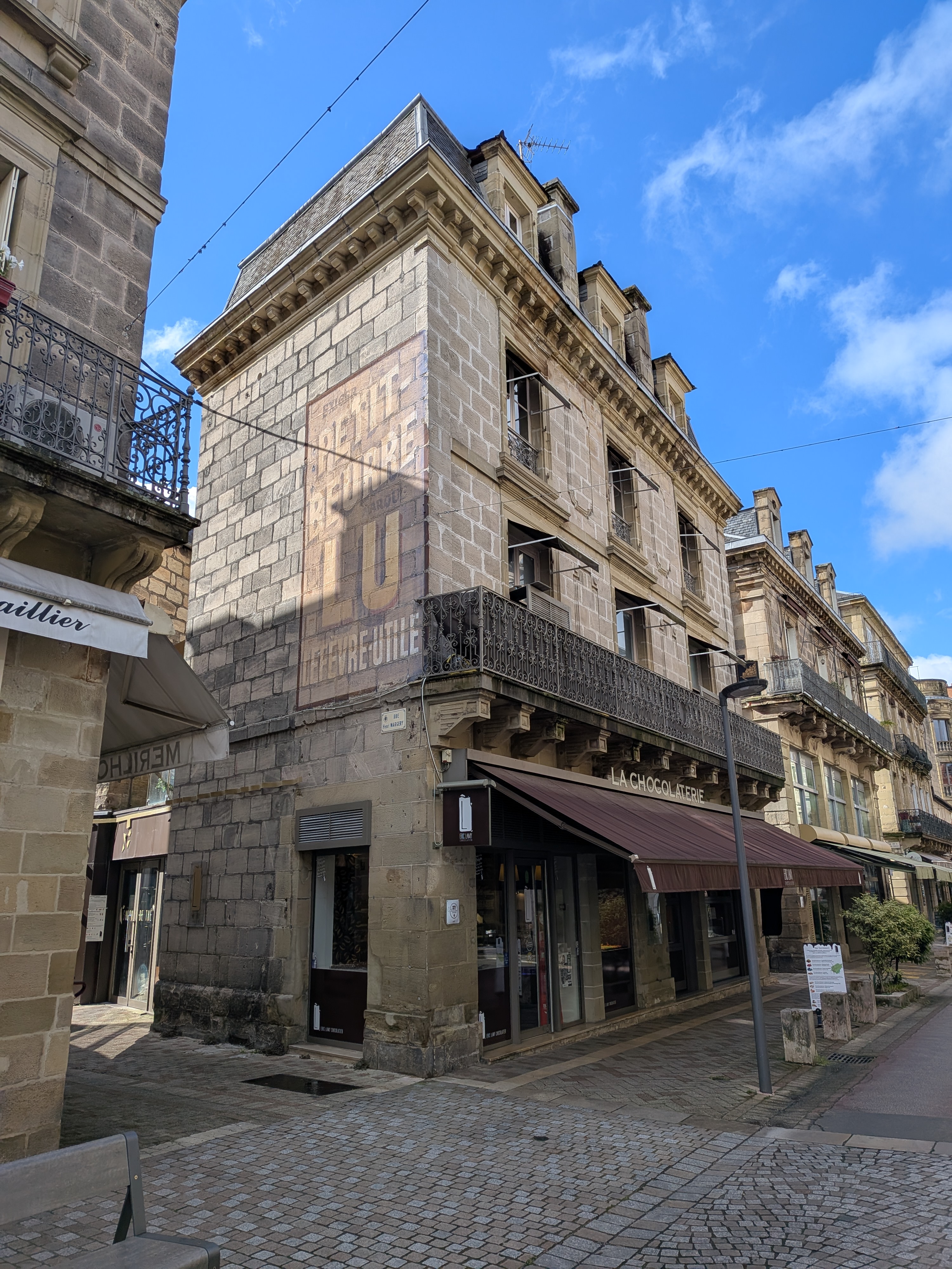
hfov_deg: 56.8
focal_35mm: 24
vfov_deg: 71.6
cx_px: 476
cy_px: 634
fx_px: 880
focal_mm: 4.53
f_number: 1.7
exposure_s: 1/1064
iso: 29
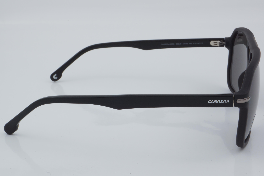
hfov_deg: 27.0
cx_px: 132
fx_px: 550
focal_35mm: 75
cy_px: 88
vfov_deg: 18.2
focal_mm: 50
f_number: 32
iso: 100
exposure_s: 1/4
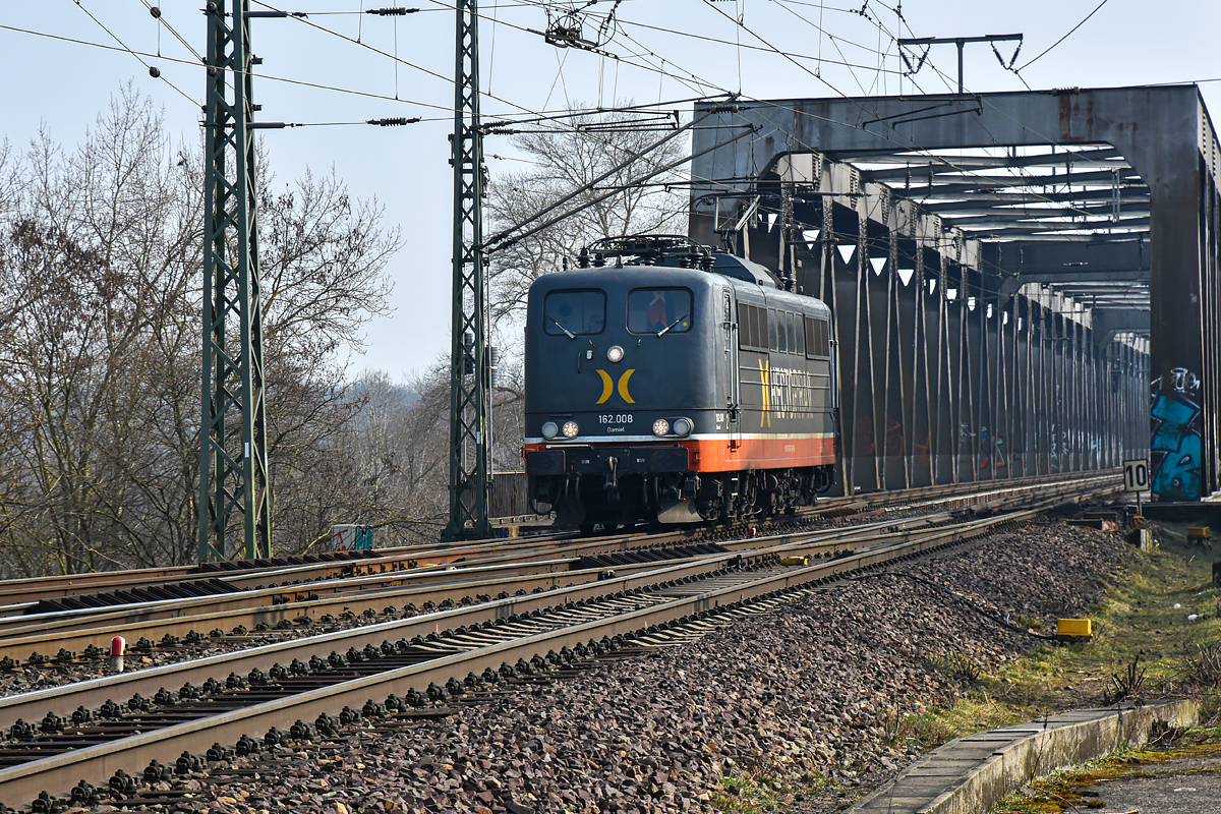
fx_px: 4070
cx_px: 610
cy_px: 407
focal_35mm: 120
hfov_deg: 17.1
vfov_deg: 11.4
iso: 280
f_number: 8
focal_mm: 80
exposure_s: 1/1000
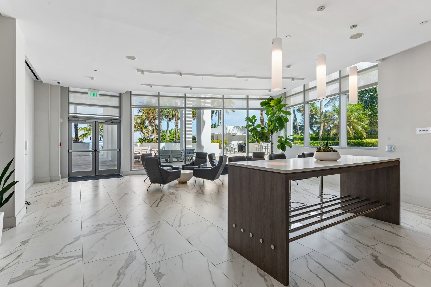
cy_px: 144
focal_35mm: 18
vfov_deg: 67.4
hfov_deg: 90.0
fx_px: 215
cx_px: 216
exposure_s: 1/80
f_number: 9
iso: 200
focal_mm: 18
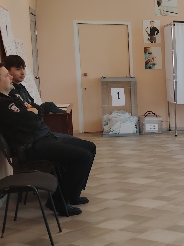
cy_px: 142
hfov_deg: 17.5
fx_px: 546
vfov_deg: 25.3
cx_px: 264
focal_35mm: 77
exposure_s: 1/100
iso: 525
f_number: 1.75
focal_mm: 5.25
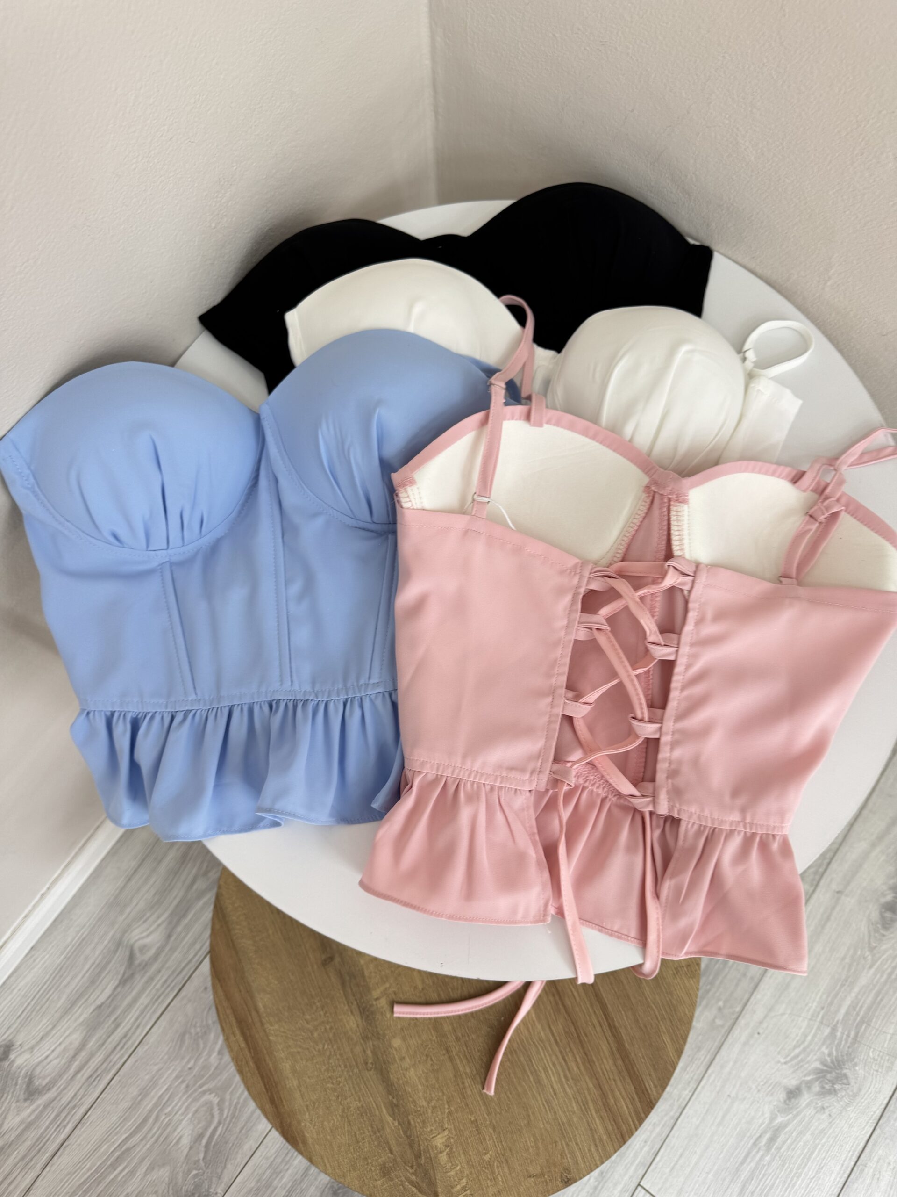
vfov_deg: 71.6
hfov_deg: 56.8
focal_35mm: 24
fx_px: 829
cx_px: 448
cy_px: 598
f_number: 1.78
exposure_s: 1/100
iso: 64
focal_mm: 6.76
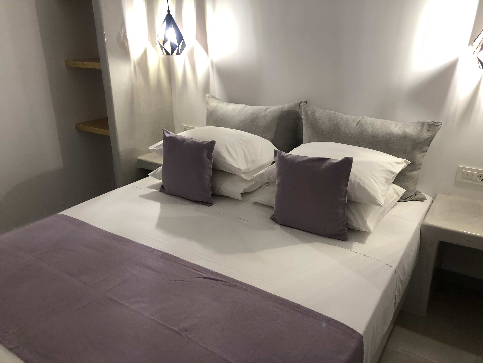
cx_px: 242
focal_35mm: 28
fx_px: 391
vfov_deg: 49.7
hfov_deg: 63.4
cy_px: 182
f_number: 1.8
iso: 40
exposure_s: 1/20
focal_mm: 4
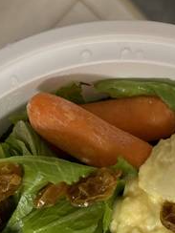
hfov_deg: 18.8
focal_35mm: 78
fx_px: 526
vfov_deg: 22.4
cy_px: 301
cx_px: 135
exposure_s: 1/60
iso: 250
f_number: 1.6
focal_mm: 5.96
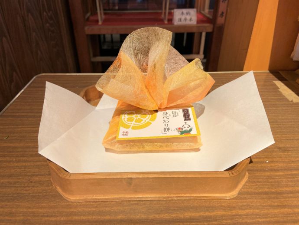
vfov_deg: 53.1
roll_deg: +1.2
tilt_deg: -32.2
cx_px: 150
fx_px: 225
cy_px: 112
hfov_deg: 67.3
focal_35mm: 26
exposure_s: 1/60
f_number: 1.8
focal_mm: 4.25
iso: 100
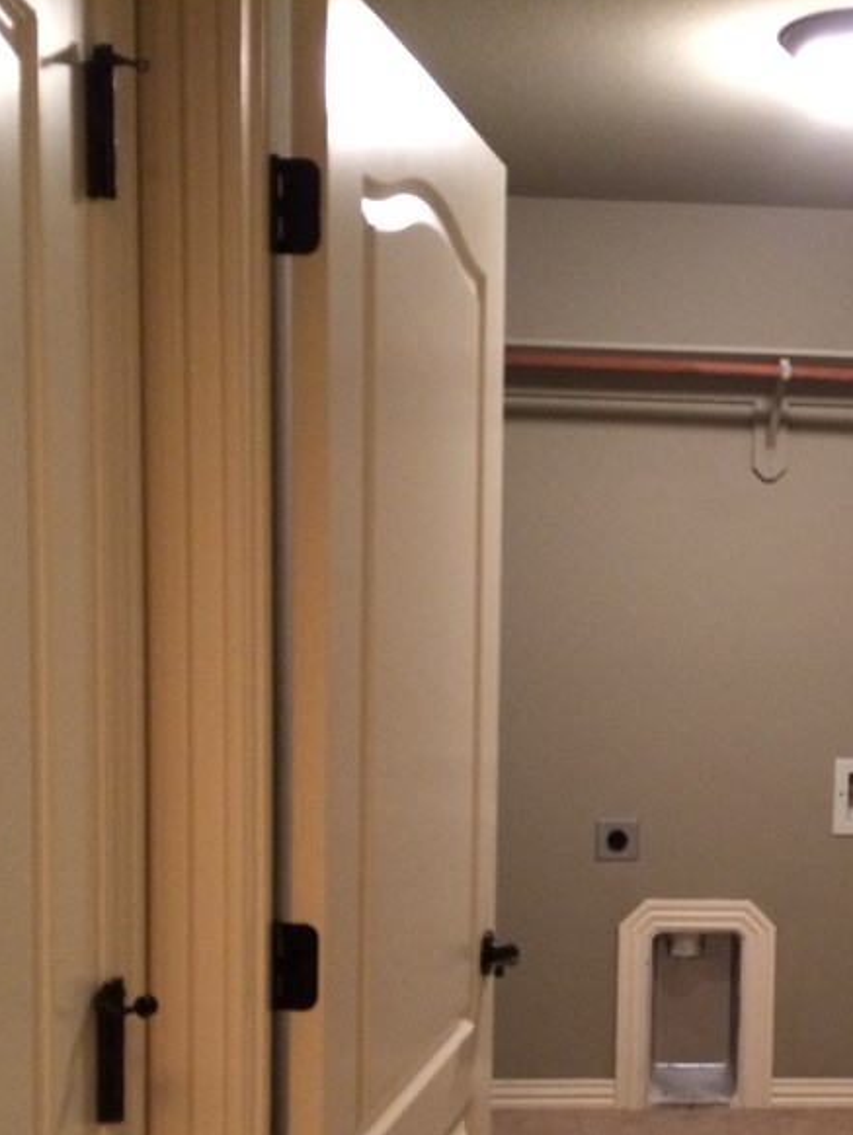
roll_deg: -0.5
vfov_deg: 37.2
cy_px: 731
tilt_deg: -5.4
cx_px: 730
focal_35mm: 51
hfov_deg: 27.8
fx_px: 1674
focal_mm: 4.15
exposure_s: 1/15
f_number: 2.2
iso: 320
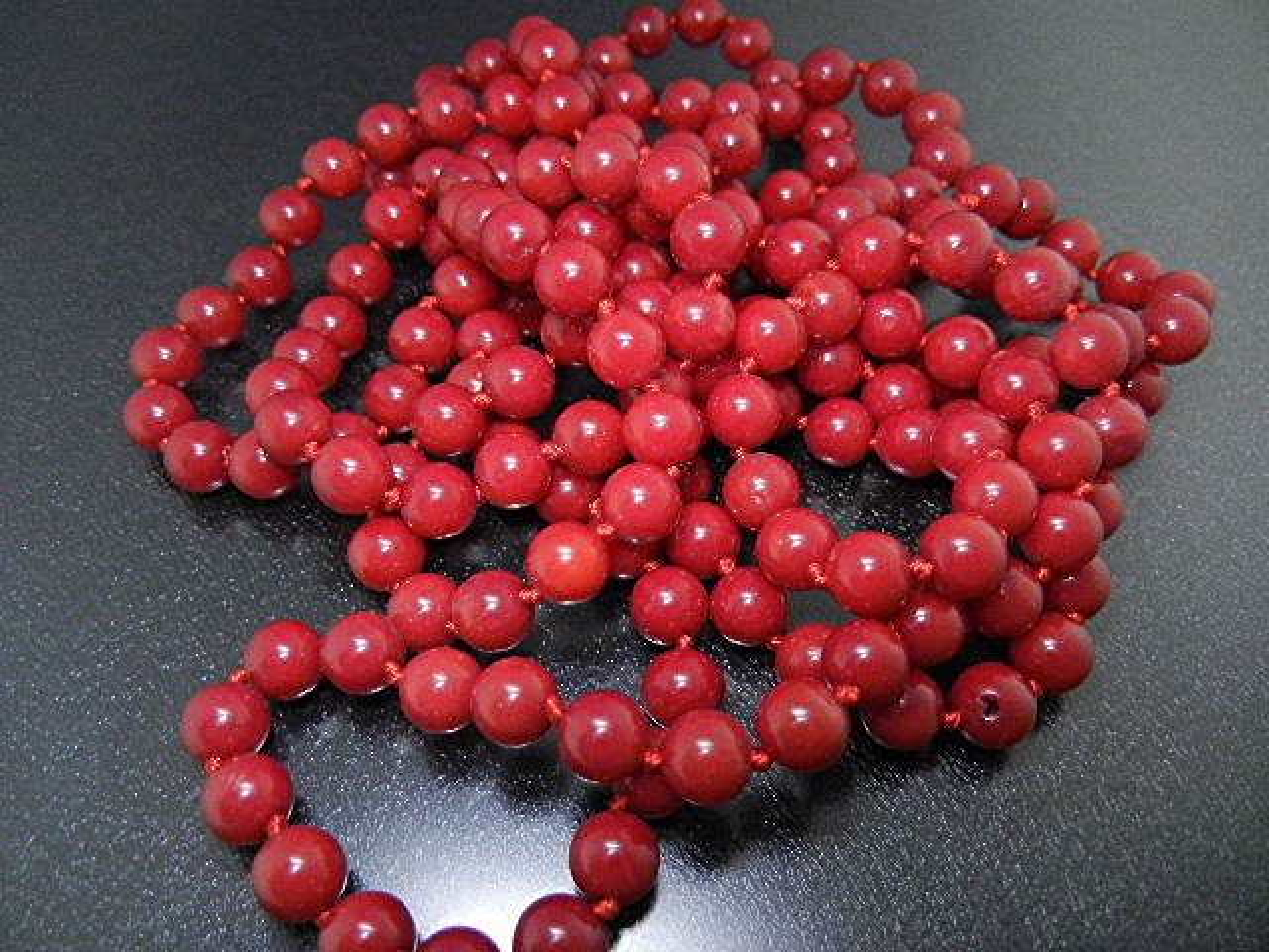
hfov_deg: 60.0
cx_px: 634
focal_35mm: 30
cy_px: 476
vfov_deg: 46.8
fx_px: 1100
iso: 800
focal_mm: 5.4
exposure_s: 1/30
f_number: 7
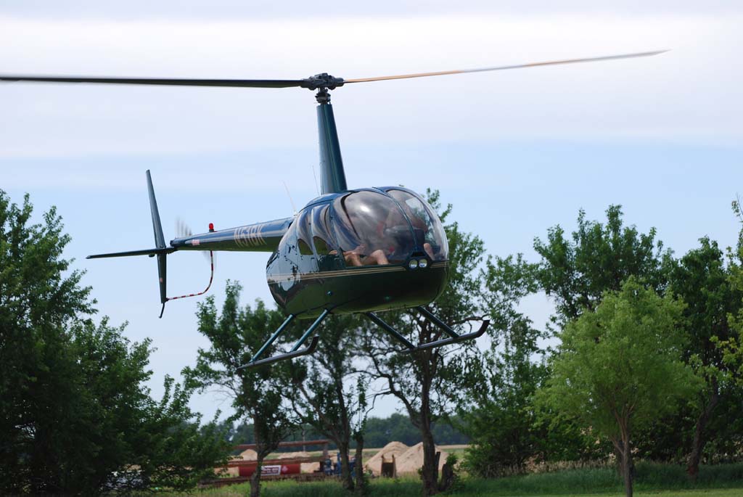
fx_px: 3595
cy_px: 248
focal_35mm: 174
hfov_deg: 11.8
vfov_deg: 7.9
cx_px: 372
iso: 125
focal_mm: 116
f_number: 5.6
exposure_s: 1/500
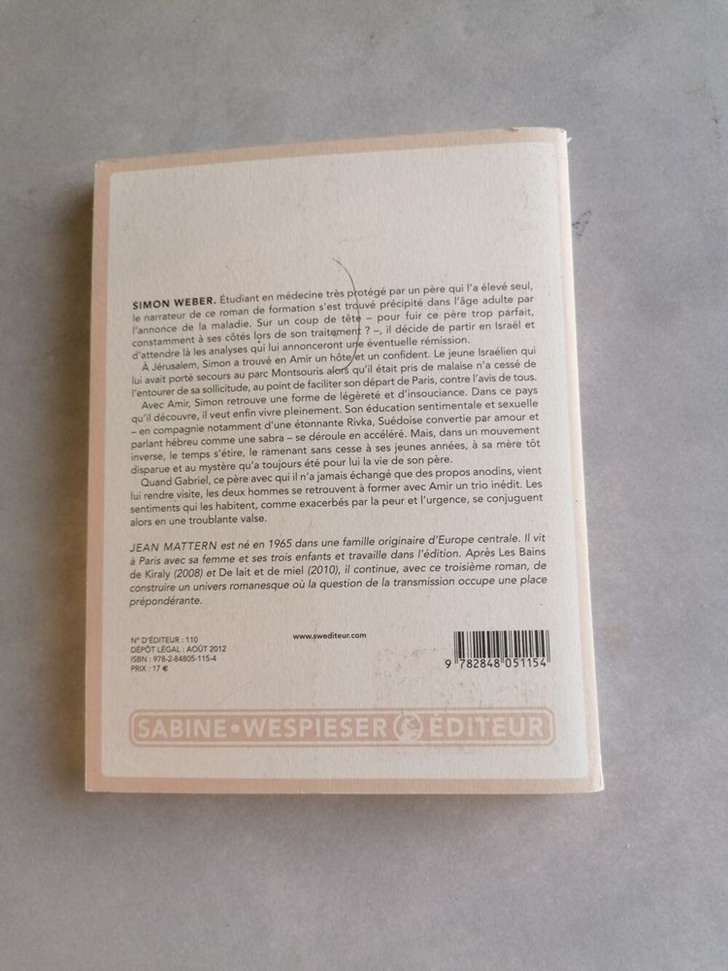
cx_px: 364
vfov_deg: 65.3
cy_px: 486
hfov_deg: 51.4
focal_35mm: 27
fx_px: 757
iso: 50
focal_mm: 4.75
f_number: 1.8
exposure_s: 1/100
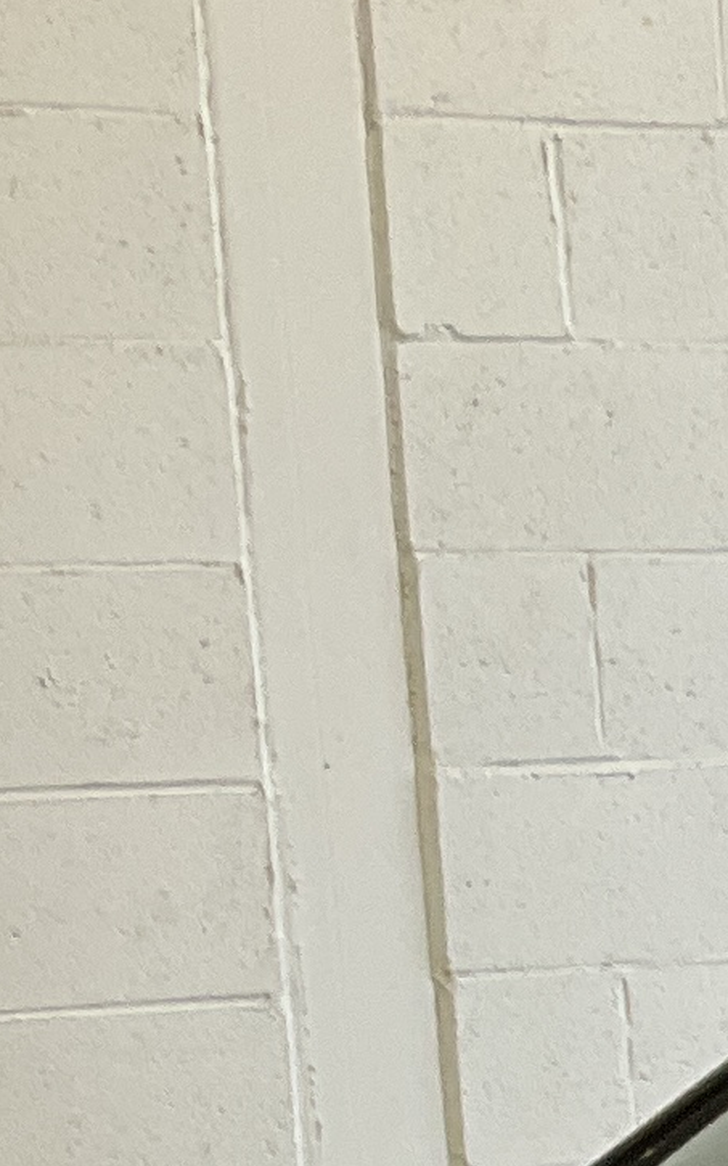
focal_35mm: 171
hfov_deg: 7.2
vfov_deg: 11.1
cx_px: 1707
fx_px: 5429
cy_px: 2366
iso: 40
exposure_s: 1/120
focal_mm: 3
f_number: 1.8
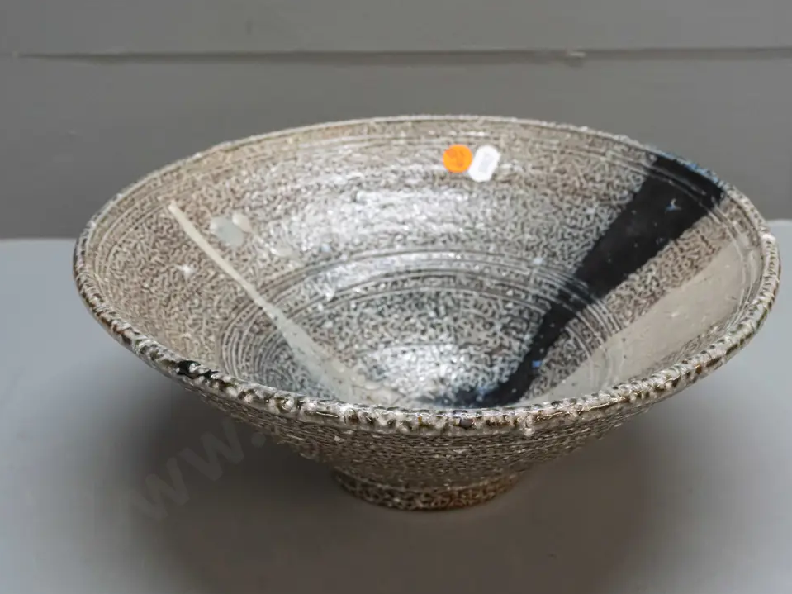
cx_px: 416
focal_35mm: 47
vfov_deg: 30.9
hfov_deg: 40.4
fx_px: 1075
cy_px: 301
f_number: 5.6
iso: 3200
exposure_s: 1/160
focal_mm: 22
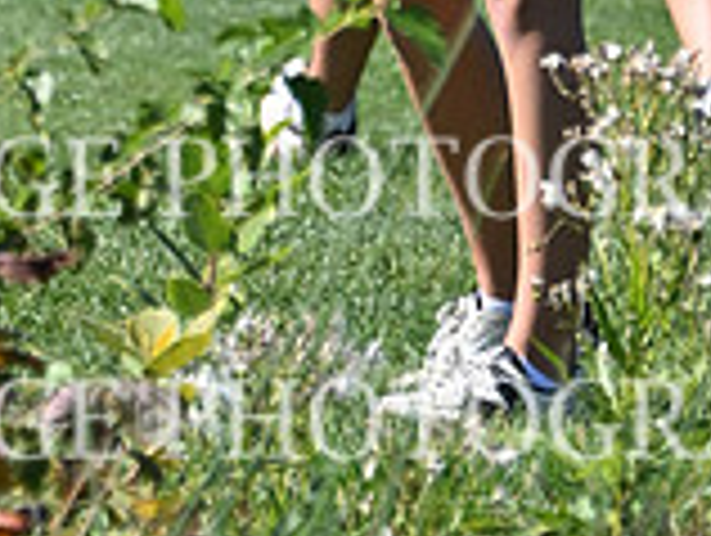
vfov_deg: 0.4
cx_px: 128
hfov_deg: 0.5
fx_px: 76195
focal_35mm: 3704
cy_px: -428
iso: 450
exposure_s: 1/1000
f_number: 9
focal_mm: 700
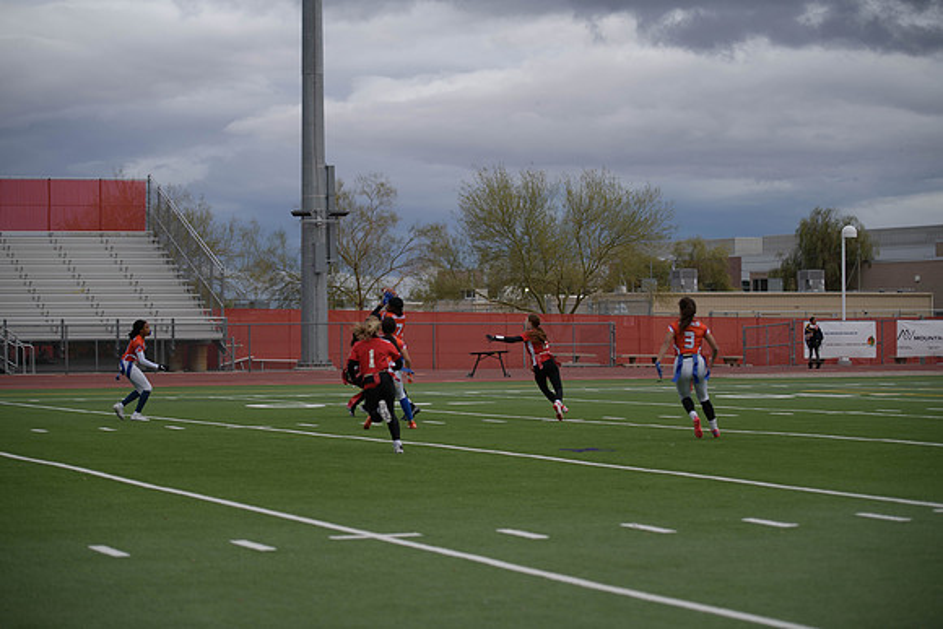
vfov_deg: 14.4
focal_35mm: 95
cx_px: 472
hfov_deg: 21.5
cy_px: 314
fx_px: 2489
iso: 72
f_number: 2.8
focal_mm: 95
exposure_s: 1/200
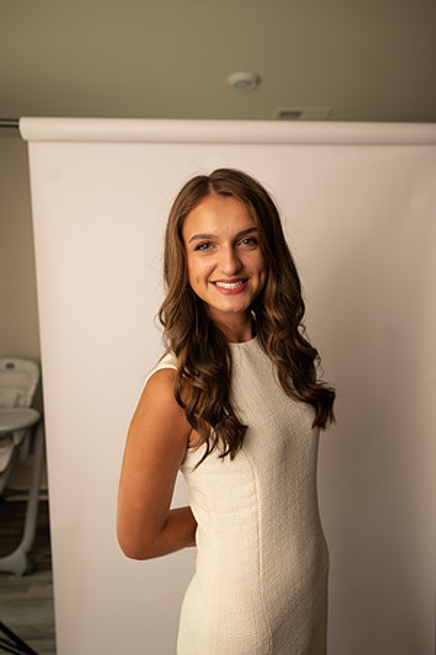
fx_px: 436
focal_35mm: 24
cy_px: 328
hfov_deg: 53.1
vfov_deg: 73.7
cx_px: 218
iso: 100
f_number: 3.2
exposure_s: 1/160
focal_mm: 24
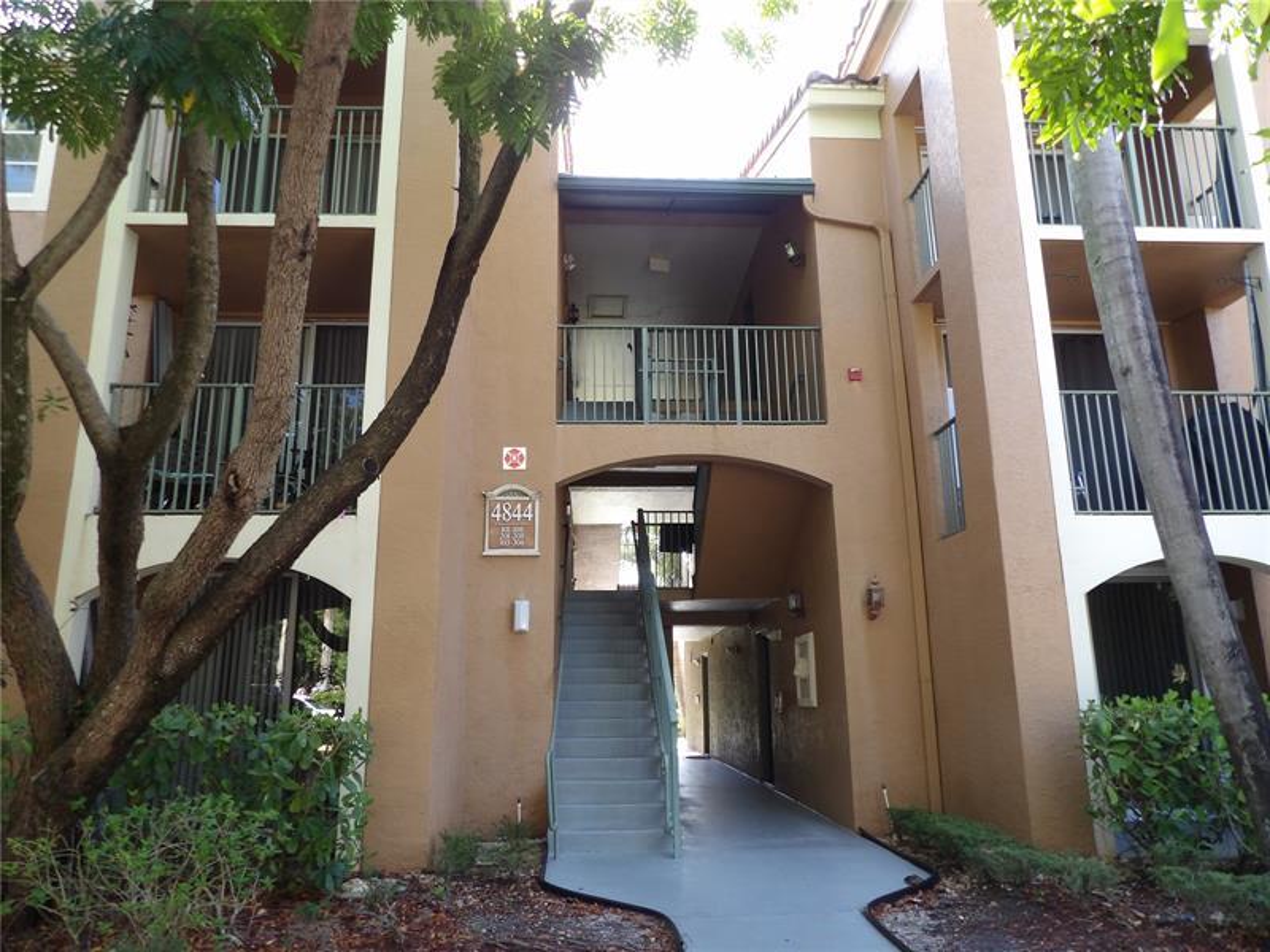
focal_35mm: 24
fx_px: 881
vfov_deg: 56.8
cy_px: 476
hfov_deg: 71.6
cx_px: 635
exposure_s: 1/87
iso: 100
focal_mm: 4.3
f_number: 2.8
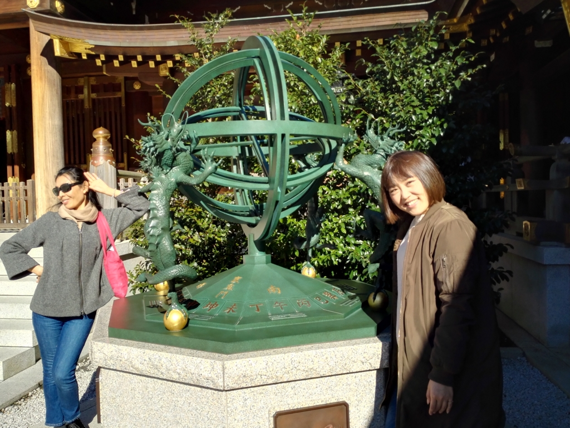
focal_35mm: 29
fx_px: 478
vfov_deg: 48.2
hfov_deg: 61.7
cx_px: 285
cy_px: 214
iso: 100
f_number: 2
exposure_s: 1/2075
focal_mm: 3.8
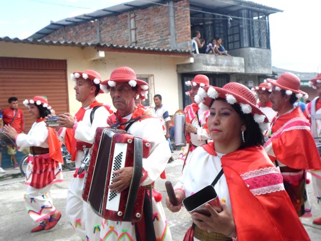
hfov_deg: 51.4
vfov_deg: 39.7
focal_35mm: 36
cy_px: 120
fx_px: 334
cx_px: 160
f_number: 3
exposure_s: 1/350
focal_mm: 6.5
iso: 80
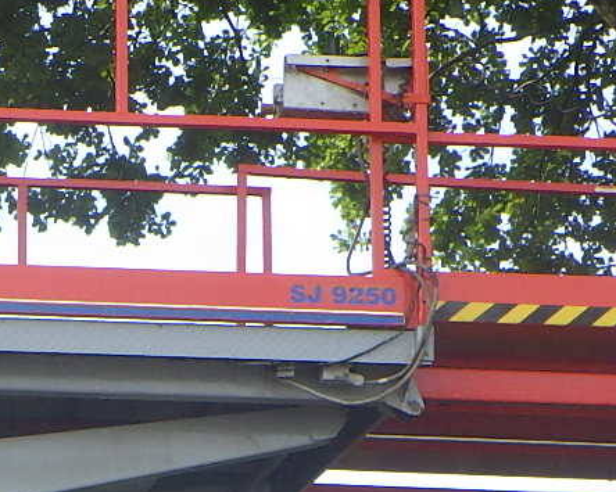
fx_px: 2789
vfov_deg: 9.7
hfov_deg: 12.0
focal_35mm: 153
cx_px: -315
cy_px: 811
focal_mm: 6.1
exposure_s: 1/200
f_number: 4.6
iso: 125
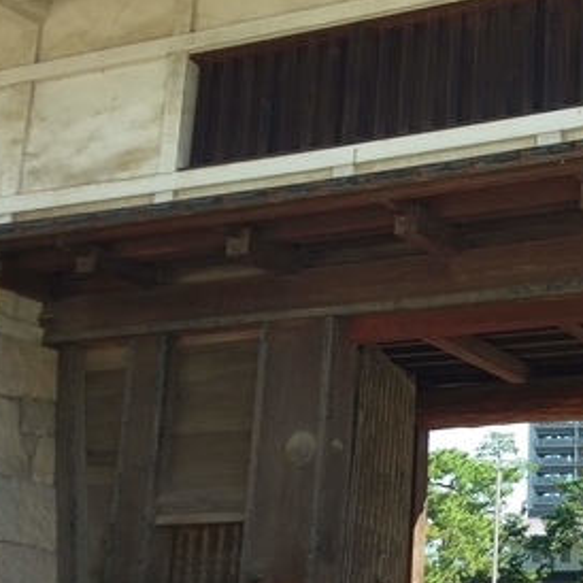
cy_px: 311
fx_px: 1277
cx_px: 581
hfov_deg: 24.6
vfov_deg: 25.7
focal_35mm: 67
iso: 100
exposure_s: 1/561
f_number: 1.8
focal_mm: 4.58
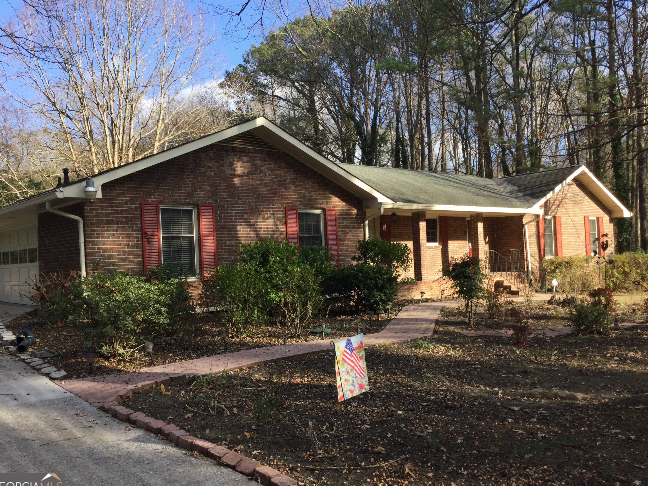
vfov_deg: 44.2
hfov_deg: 56.8
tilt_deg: -1.4
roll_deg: +1.6
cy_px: 247
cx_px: 324
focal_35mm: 32
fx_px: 599
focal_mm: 3.3
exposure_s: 1/424
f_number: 2.4
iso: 25
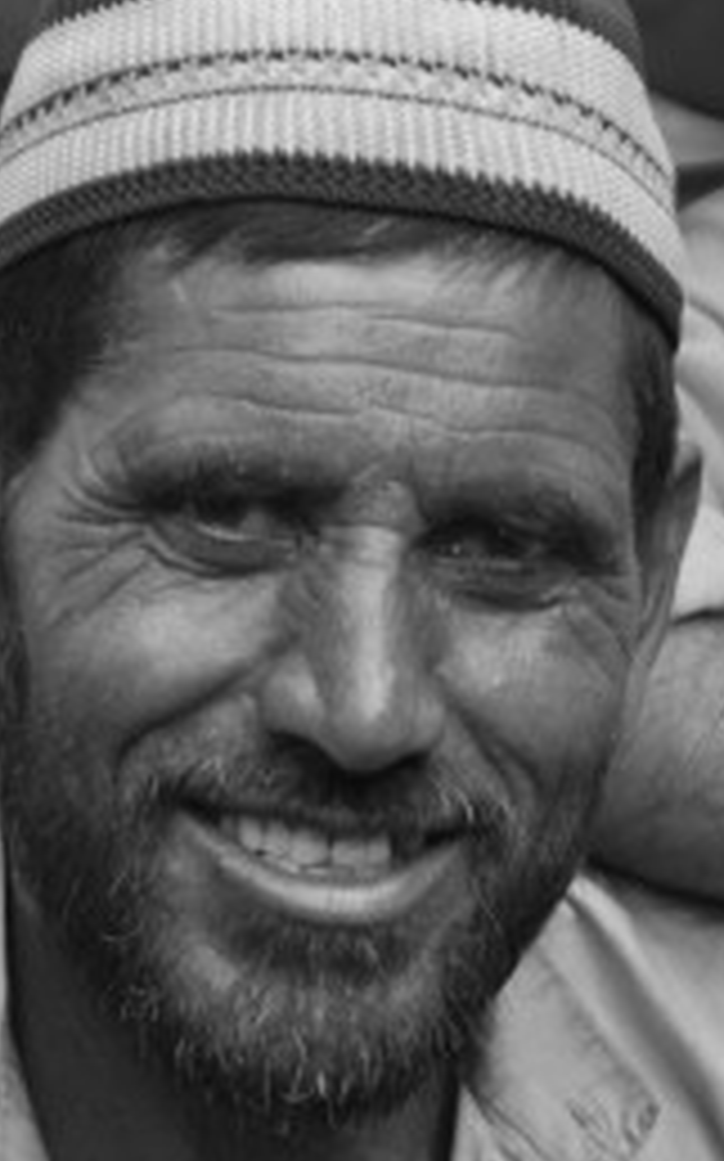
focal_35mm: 185
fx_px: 5847
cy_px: 734
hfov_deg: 7.1
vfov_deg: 11.3
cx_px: 450
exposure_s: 1/250
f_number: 5
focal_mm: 78
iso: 720
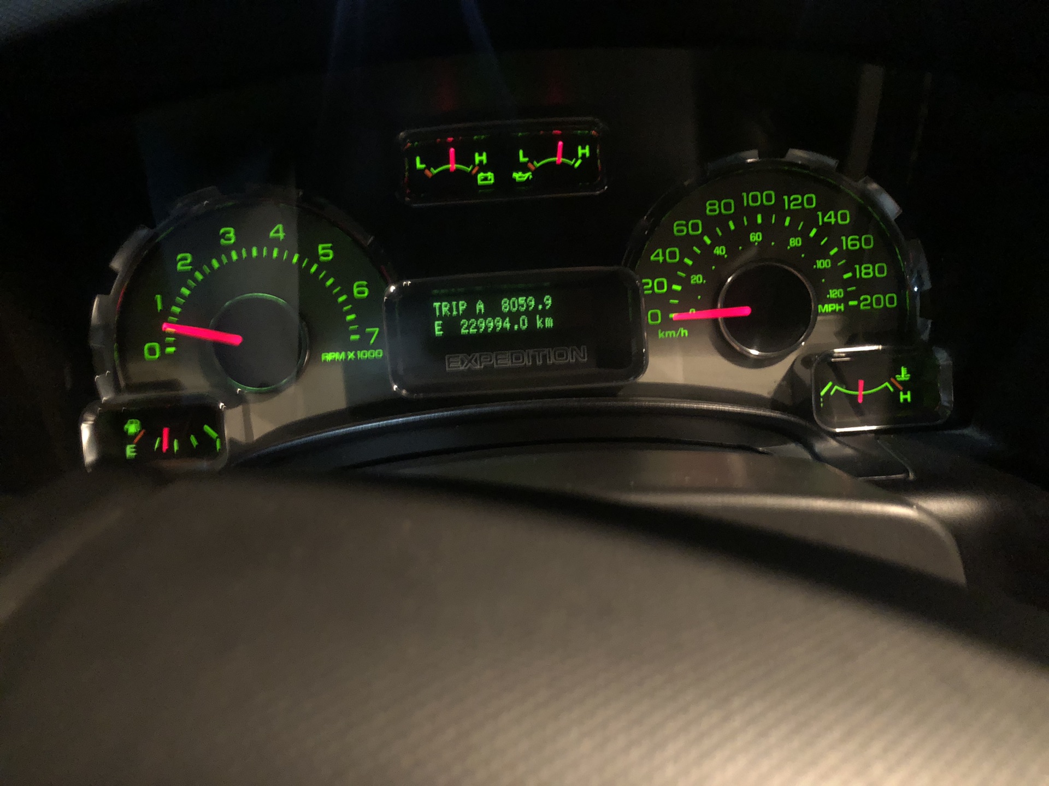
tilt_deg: -26.2
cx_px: 524
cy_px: 393
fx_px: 849
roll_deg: +4.6
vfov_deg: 49.7
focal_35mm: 28
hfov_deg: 63.4
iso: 400
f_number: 1.8
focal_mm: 4
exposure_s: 1/4
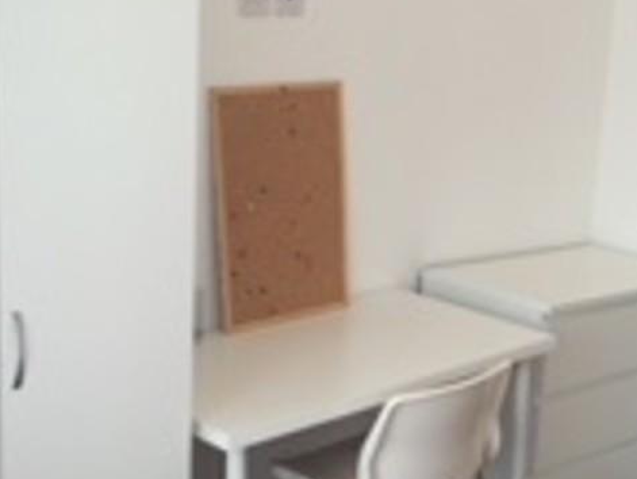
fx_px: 1160
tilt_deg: -14.6
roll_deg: -4.7
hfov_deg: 30.2
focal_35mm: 63
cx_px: 473
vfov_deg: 23.3
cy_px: 290
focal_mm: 4.15
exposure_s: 1/60
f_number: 2.2
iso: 40
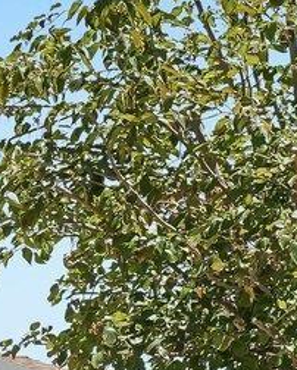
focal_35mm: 183
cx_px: -468
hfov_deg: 7.7
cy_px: 601
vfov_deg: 10.1
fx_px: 2008
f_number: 8
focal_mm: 24
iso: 640
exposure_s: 1/1000
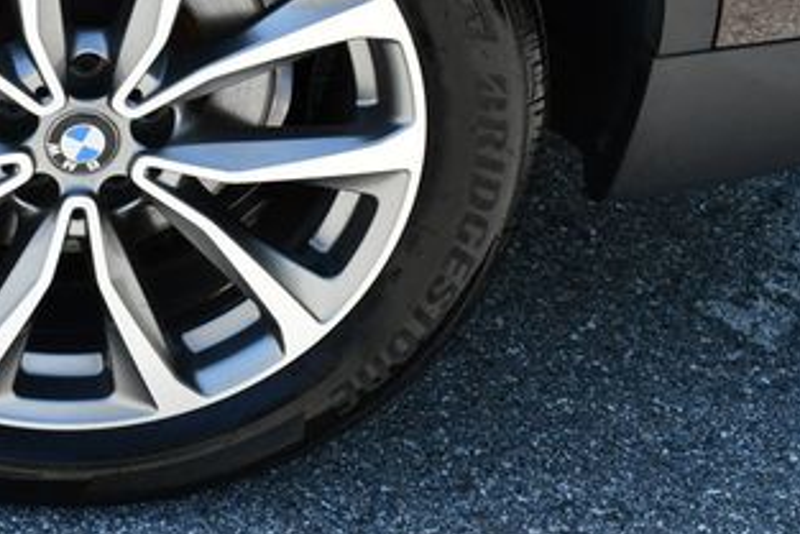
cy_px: 89
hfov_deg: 21.8
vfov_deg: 15.1
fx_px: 2001
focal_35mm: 90
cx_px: -5
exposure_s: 1/250
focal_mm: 22
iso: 200
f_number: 6.3
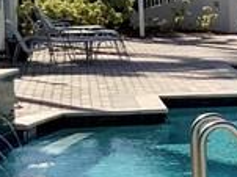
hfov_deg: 8.3
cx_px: 661
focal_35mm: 210
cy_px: 56
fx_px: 1437
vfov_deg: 7.1
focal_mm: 3.3
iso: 25
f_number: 2.4
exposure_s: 1/2037
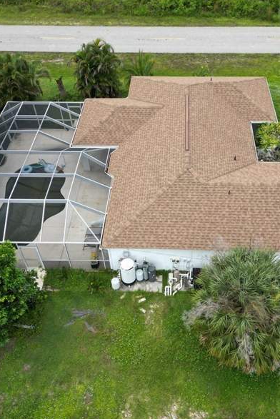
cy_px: 208
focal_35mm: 34
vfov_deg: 55.8
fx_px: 396
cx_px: 168
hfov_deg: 38.8
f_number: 1.7
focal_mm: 6.72
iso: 100
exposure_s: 1/1250
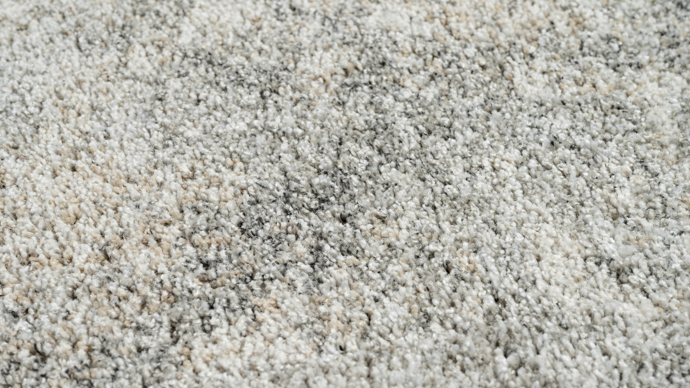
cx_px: 331
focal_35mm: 84
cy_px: 221
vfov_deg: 14.4
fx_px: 1537
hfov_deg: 25.3
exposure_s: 1/125
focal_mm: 62
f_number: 11
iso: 100
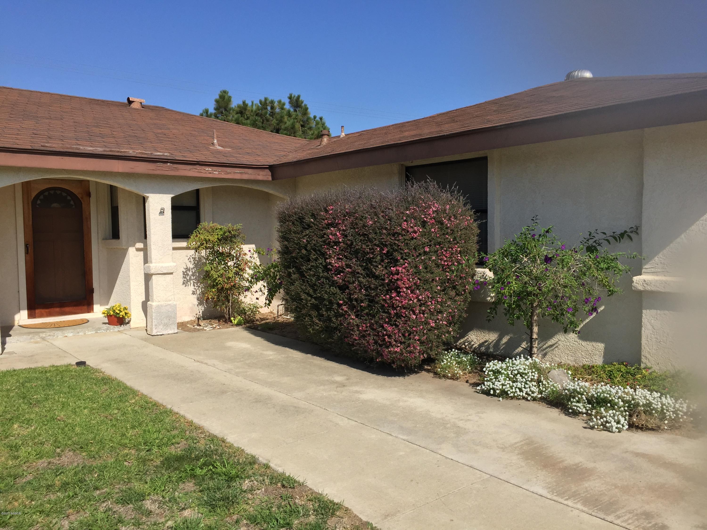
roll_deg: -0.3
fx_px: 592
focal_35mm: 29
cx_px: 354
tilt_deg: -3.3
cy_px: 265
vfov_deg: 48.2
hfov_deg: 61.7
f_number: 2.2
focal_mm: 4.15
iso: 32
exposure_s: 1/2475
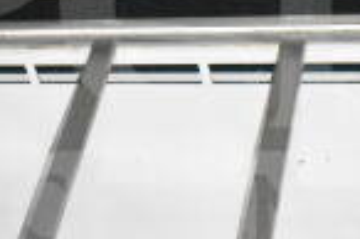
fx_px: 1378
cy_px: 73
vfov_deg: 9.9
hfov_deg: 14.9
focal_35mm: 138
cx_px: 118
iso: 16000
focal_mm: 22
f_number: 3.8
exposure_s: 1/30
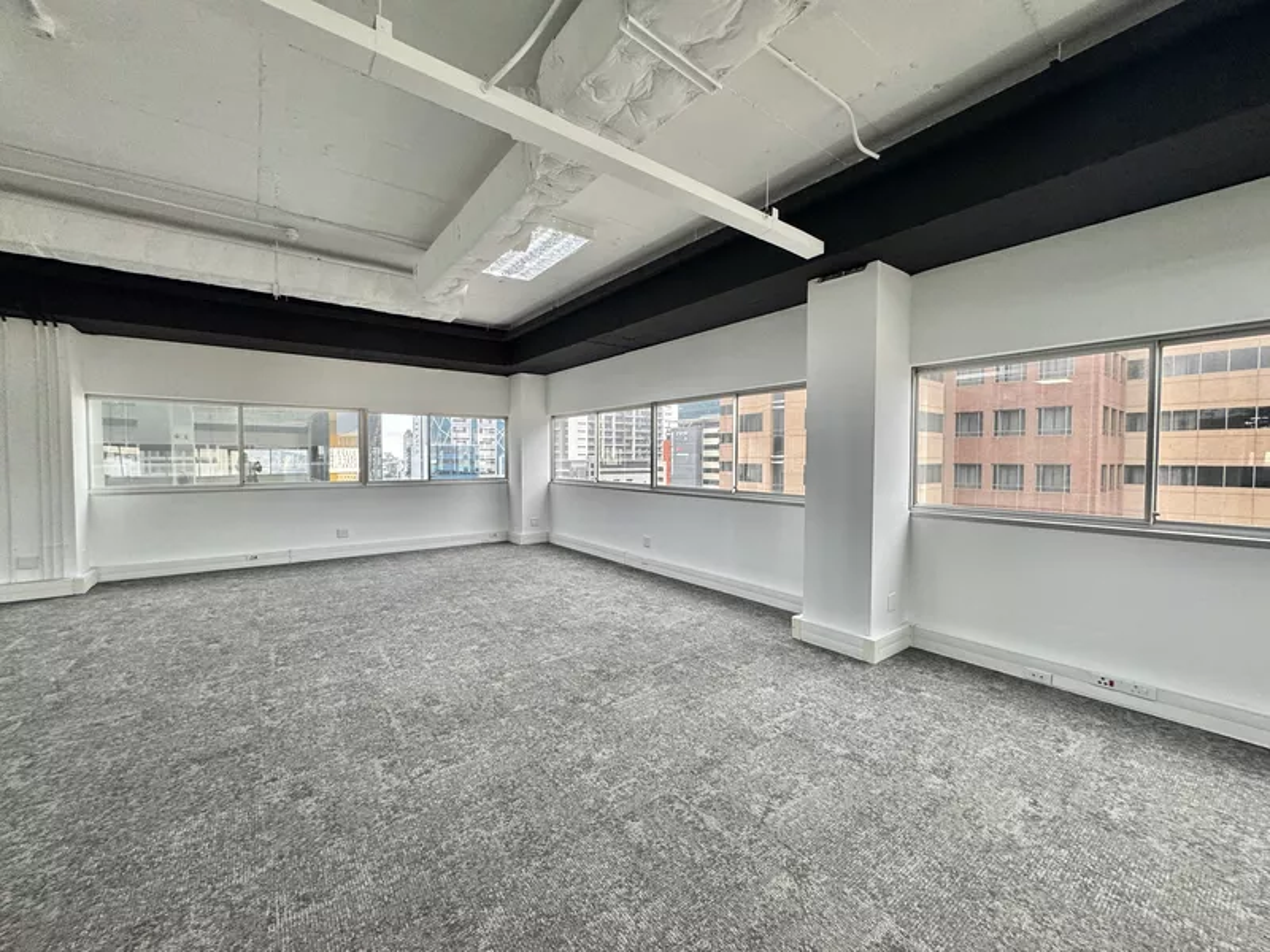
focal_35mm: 14
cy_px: 476
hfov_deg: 102.1
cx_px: 635
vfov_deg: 85.7
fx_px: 514
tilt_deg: -0.8
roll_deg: -0.9
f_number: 2.2
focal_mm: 2.22
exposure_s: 1/100
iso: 200
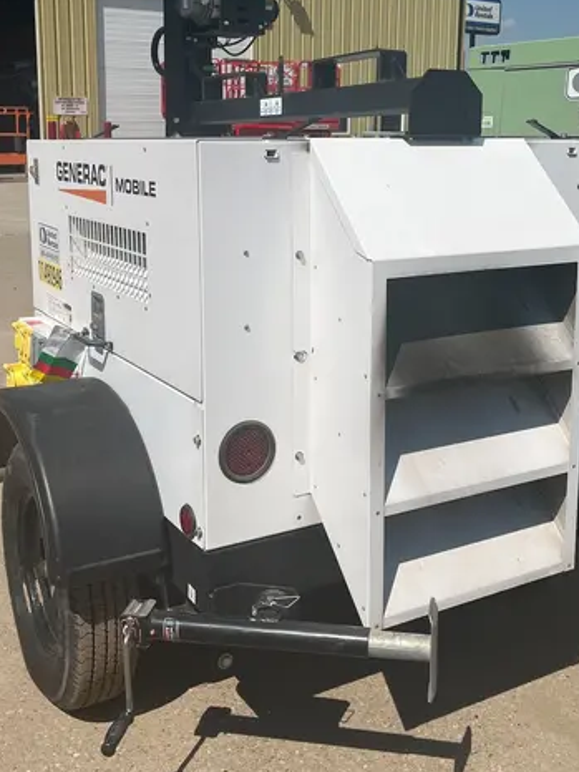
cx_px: 317
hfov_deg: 35.1
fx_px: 914
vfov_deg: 45.4
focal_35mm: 41
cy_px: 295
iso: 50
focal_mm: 5.1
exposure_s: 1/8403
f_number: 1.6
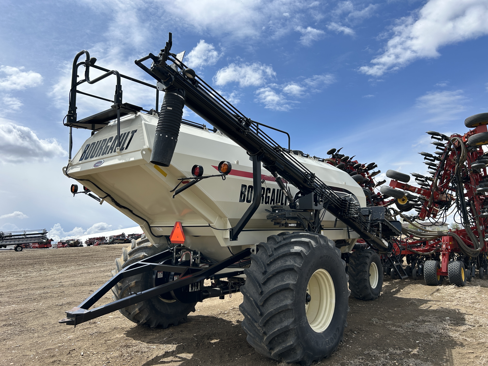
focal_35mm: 26
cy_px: 183
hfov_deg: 67.3
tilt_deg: +10.2
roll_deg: +4.4
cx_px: 244
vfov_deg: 53.1
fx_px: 367
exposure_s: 1/6211
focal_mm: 5.7
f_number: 1.5
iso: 50
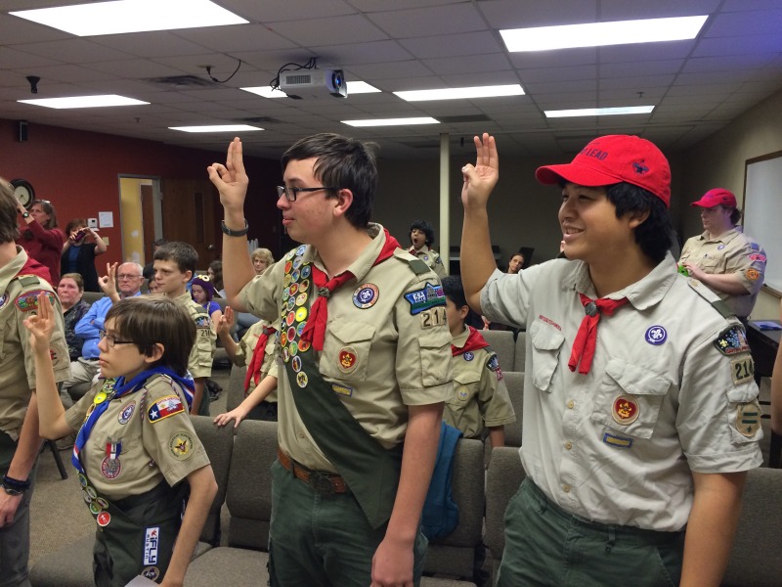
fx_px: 655
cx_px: 391
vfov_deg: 48.2
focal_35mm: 29
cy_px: 294
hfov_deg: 61.7
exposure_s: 1/30
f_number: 2.2
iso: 160
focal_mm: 4.15
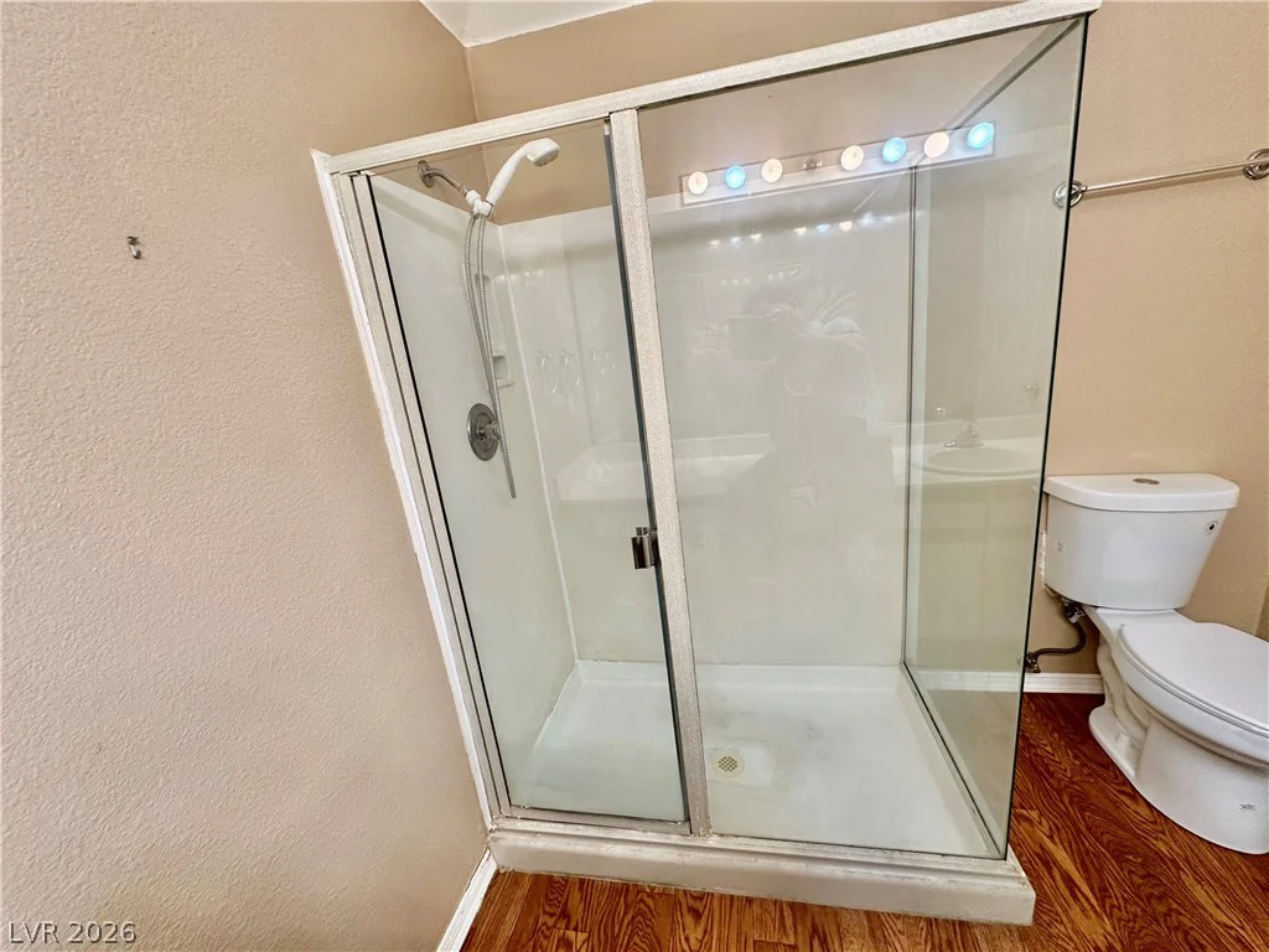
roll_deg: +7.1
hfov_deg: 102.1
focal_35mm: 14
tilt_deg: -15.0
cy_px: 476
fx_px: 513
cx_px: 634
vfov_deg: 85.7
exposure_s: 1/60
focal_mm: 2.22
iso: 160
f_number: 2.2
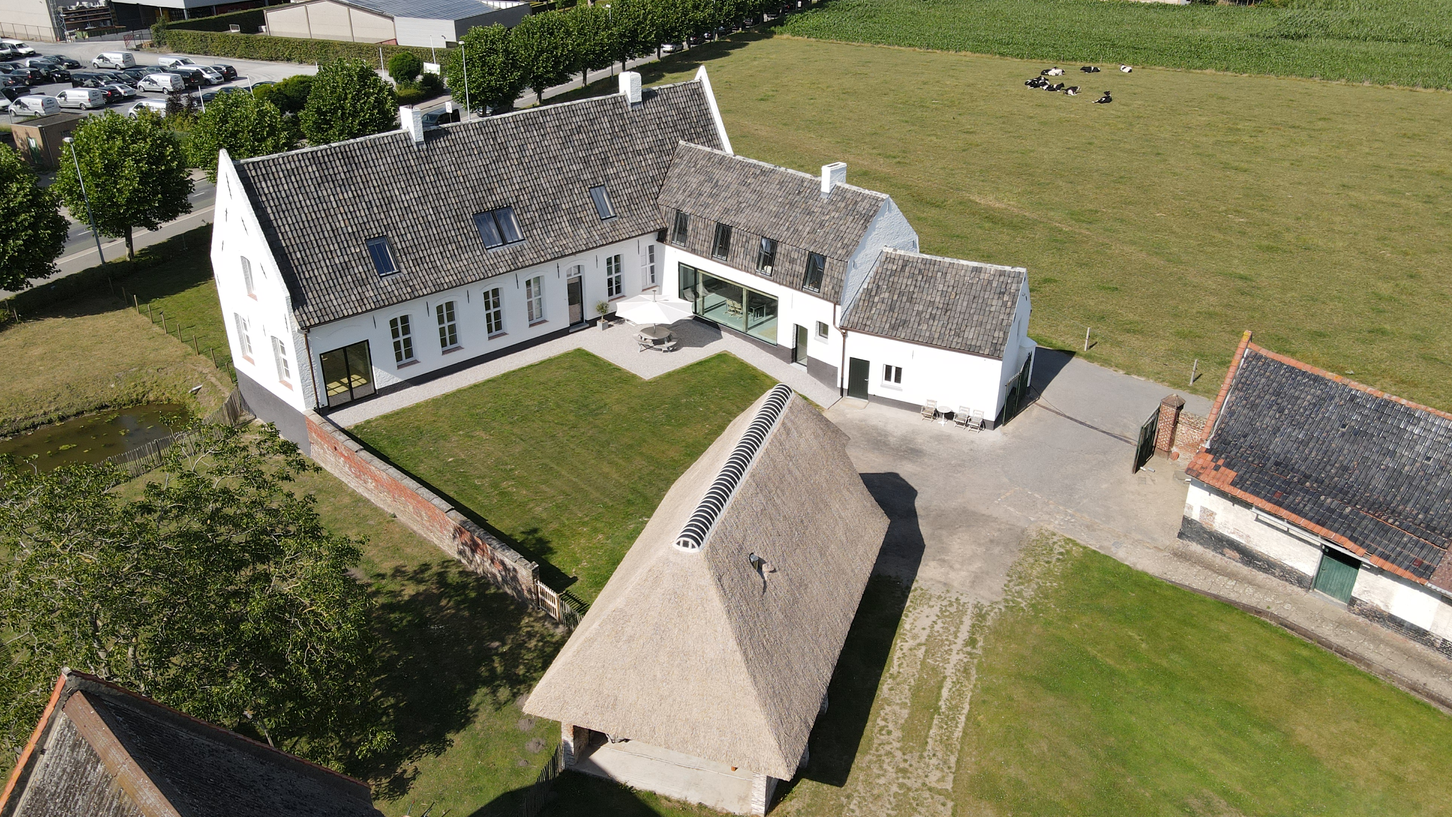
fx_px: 1040
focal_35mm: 27
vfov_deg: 42.9
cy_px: 417
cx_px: 703
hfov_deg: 69.8
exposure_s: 1/640
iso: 100
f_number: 2.8
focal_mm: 4.5
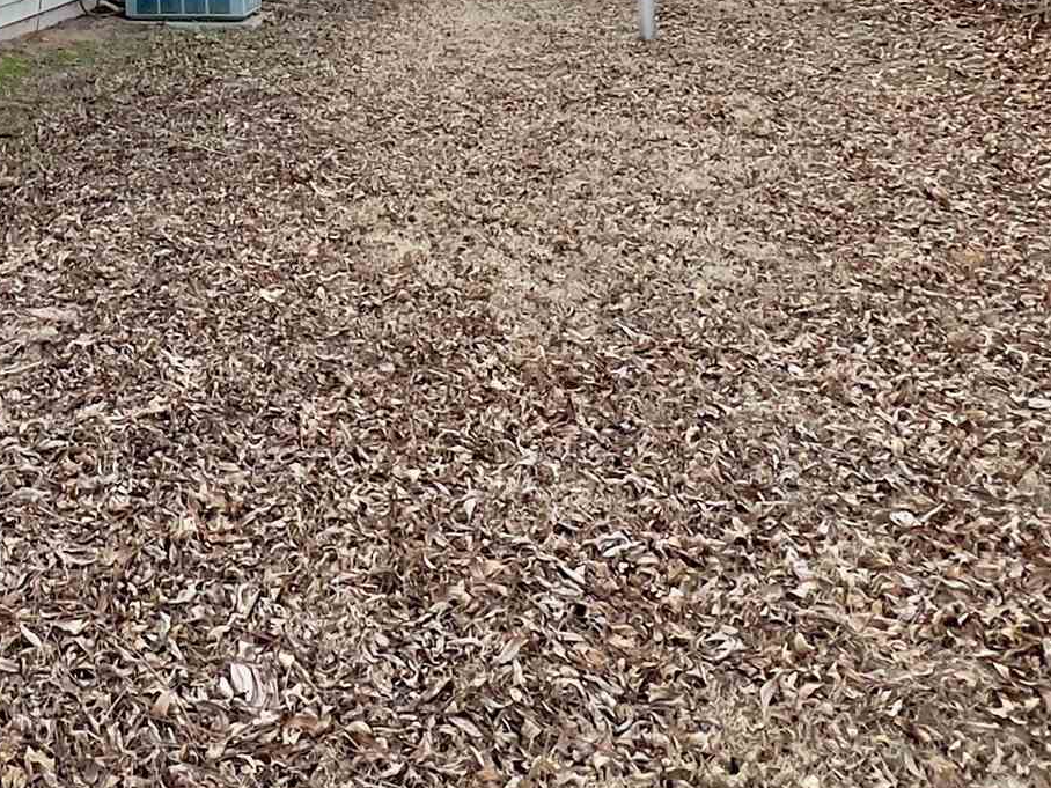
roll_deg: +1.6
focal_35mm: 44
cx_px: 76
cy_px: -183
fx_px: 1336
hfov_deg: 39.4
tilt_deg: +0.5
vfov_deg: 28.2
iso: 32
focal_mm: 1.57
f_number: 1.8
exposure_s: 1/388
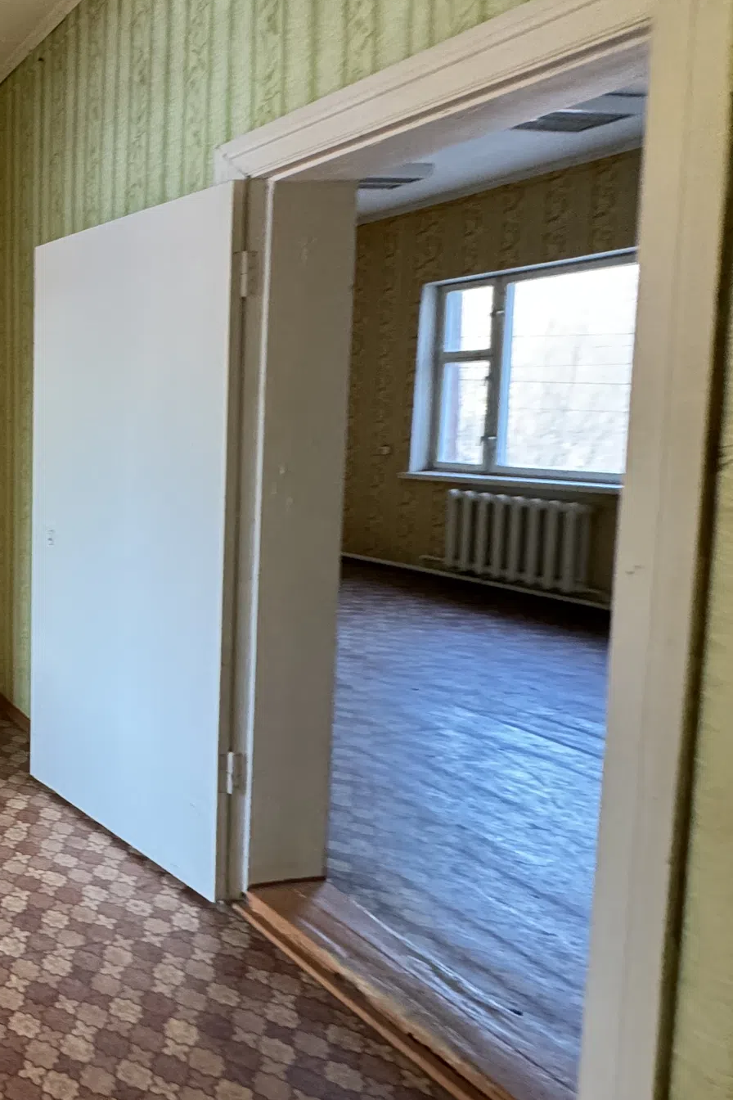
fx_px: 794
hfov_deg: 34.4
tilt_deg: -5.1
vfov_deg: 69.1
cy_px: 482
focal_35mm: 26
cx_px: -229
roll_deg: -1.1
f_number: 2.2
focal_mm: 2.22
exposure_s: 1/50
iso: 500
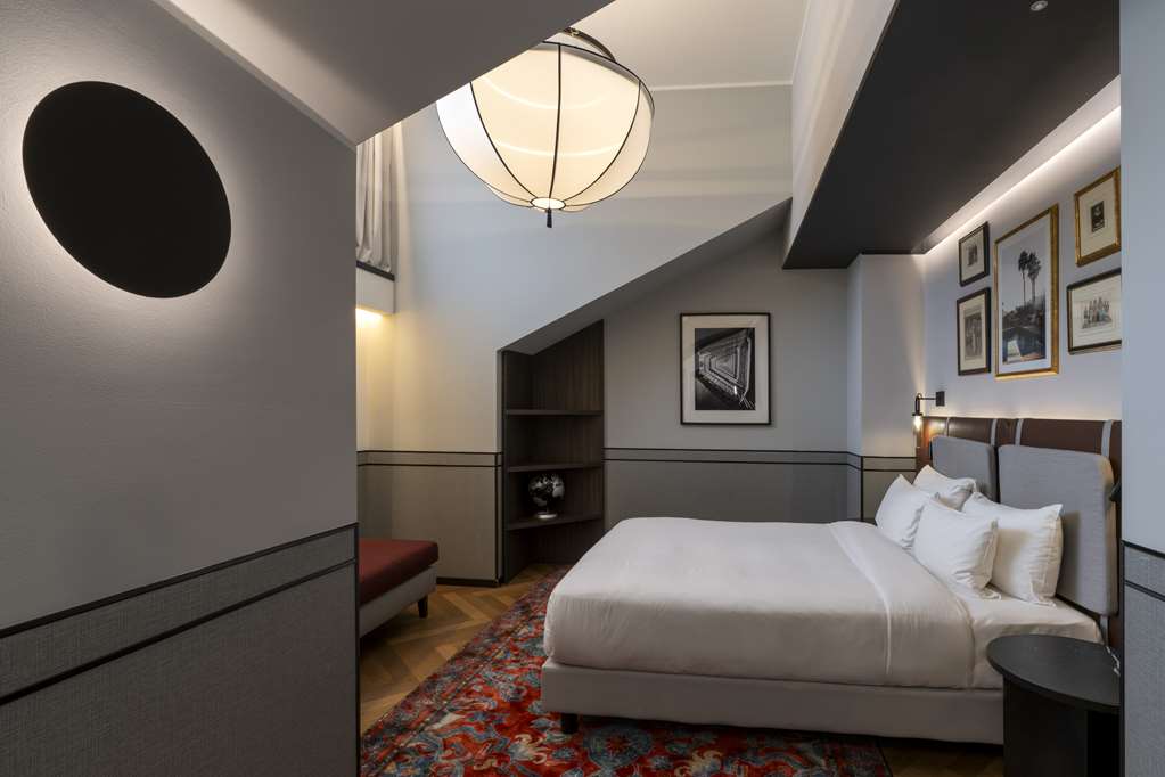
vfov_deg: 73.7
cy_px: 388
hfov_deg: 96.7
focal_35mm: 16
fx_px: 518
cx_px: 582
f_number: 16
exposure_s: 1/1.67
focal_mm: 16
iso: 200
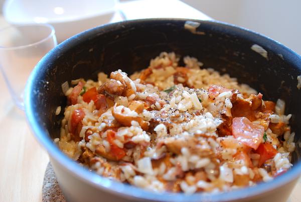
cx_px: 150
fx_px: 251
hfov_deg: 61.9
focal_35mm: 30
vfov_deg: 43.7
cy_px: 101
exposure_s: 1/13
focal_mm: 20
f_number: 2.8
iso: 400
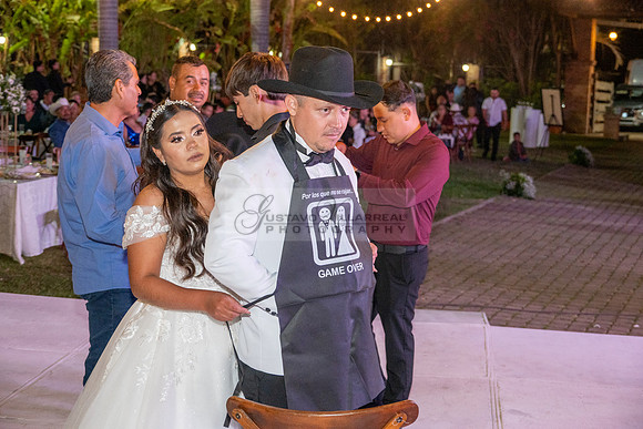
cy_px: 214
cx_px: 322
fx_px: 983
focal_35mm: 55
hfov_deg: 36.2
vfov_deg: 24.6
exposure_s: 1/80
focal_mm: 55
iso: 2500
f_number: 5.6
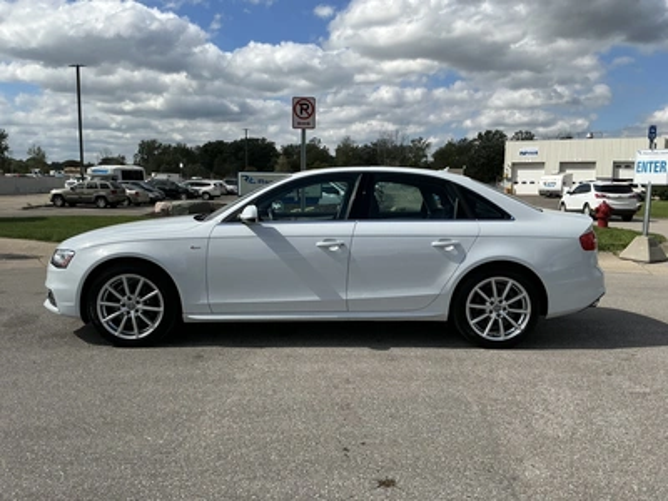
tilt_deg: -4.9
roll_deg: +0.4
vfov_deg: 49.7
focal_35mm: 28
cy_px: 250
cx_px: 334
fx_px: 540
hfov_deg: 63.4
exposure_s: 1/2959
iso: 25
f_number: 1.8
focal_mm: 3
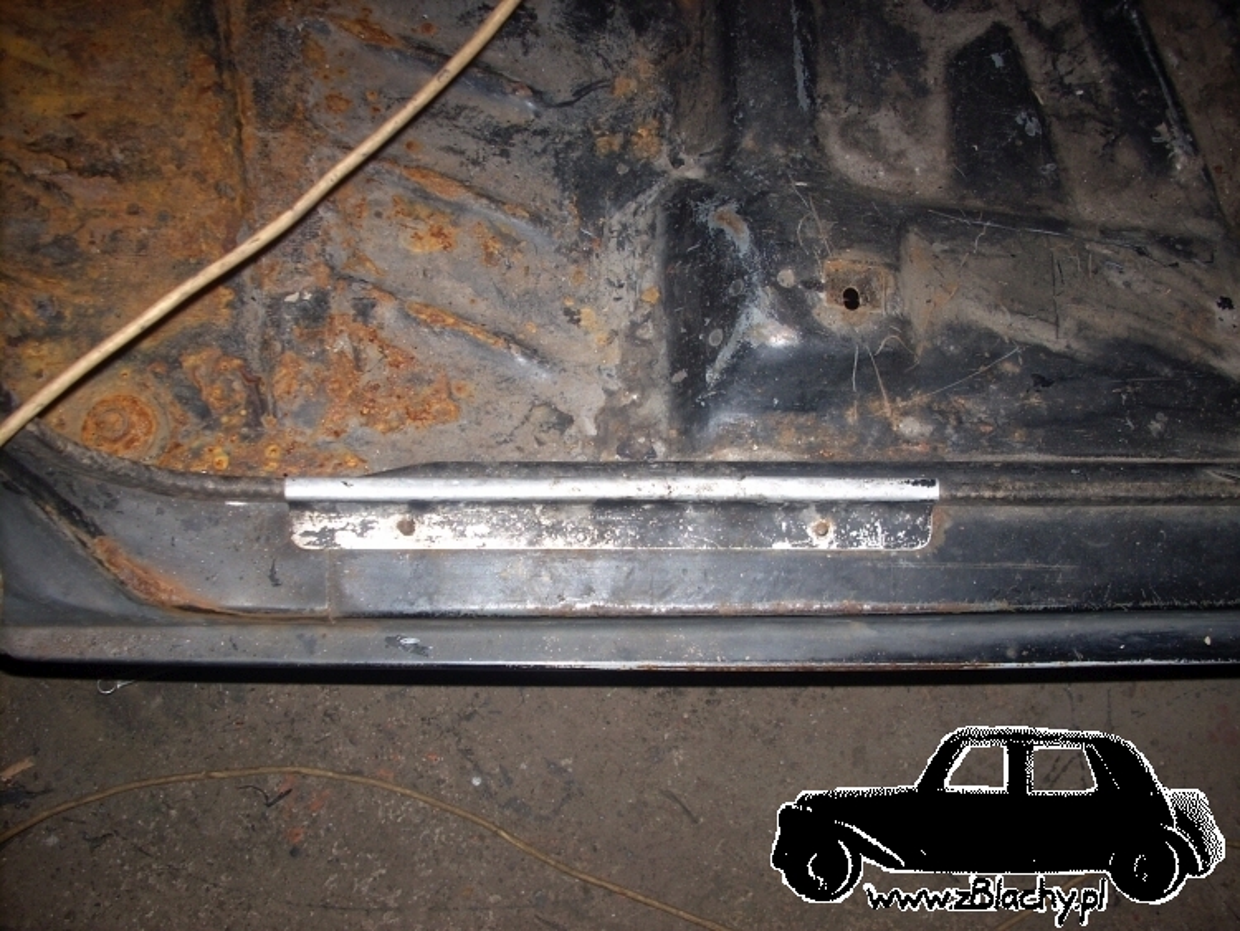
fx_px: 1326
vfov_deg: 38.7
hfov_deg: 50.1
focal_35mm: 37
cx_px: 620
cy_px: 466
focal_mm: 6.2
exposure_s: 1/60
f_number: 2.8
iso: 64
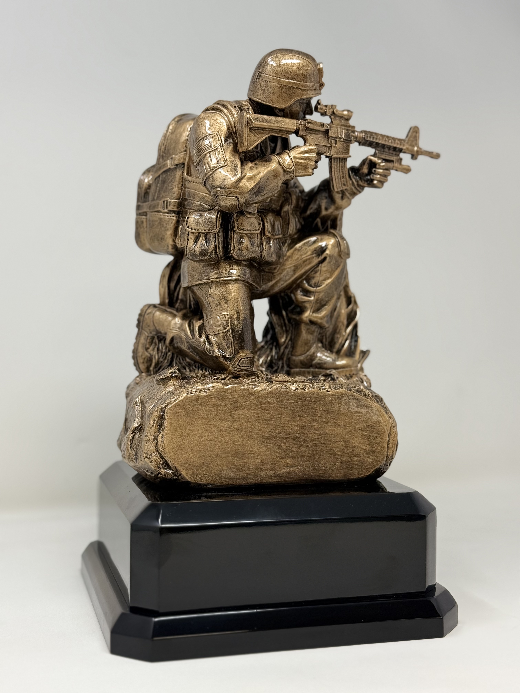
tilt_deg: -2.4
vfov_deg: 39.7
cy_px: 346
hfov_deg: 30.3
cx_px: 260
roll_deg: -0.3
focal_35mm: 48
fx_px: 961
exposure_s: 1/228
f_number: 1.78
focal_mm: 6.76
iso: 80
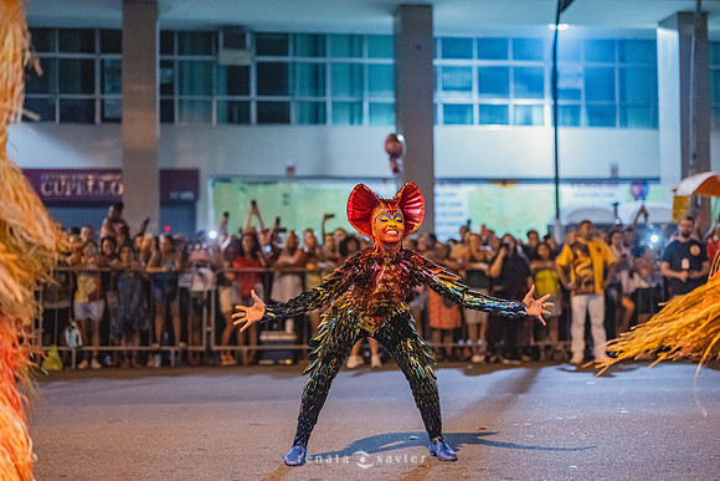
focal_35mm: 54
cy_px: 241
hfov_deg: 36.9
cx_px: 358
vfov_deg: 25.1
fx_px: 1080
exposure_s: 1/320
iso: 6400
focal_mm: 50
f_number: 1.4
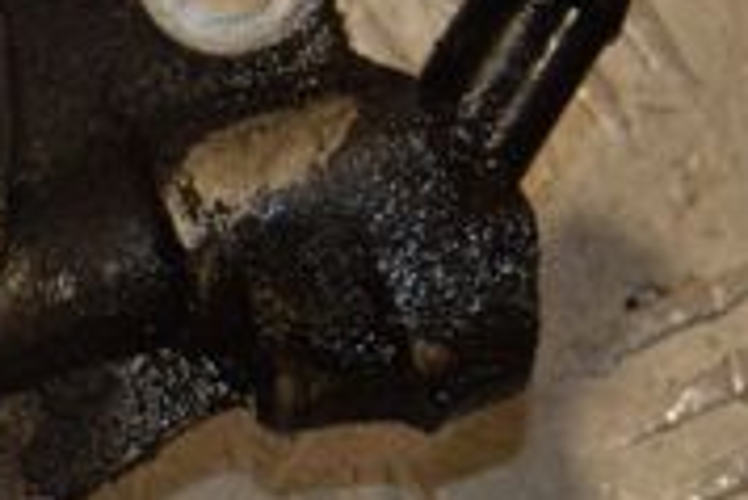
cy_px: 168
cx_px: -584
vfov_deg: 4.1
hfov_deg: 6.1
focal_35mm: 334
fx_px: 6945
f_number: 11
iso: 800
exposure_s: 1/200
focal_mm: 62
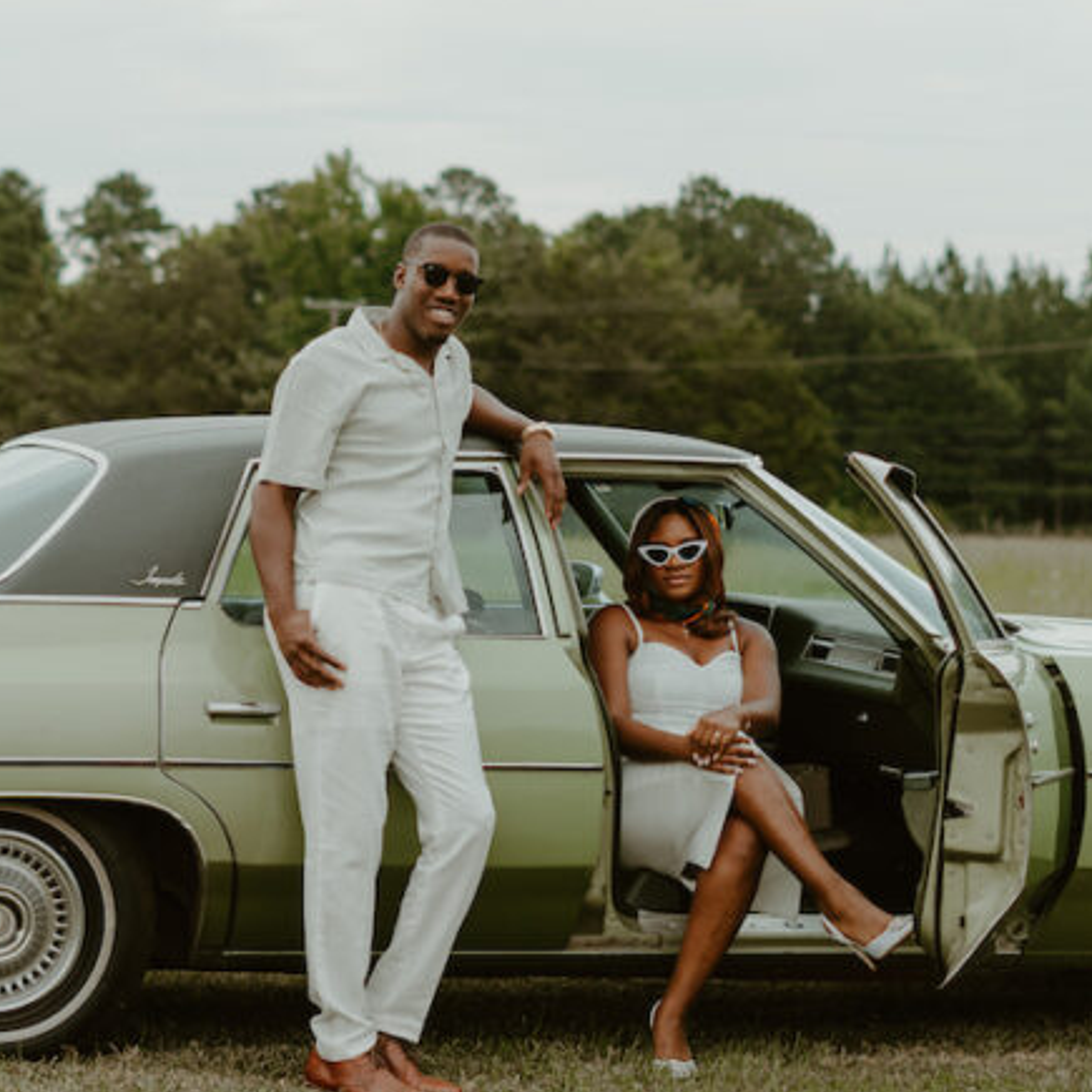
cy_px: 423
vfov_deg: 17.4
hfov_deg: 17.4
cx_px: 462
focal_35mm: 100
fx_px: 3569
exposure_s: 1/320
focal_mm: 50
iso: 100
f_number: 2.2
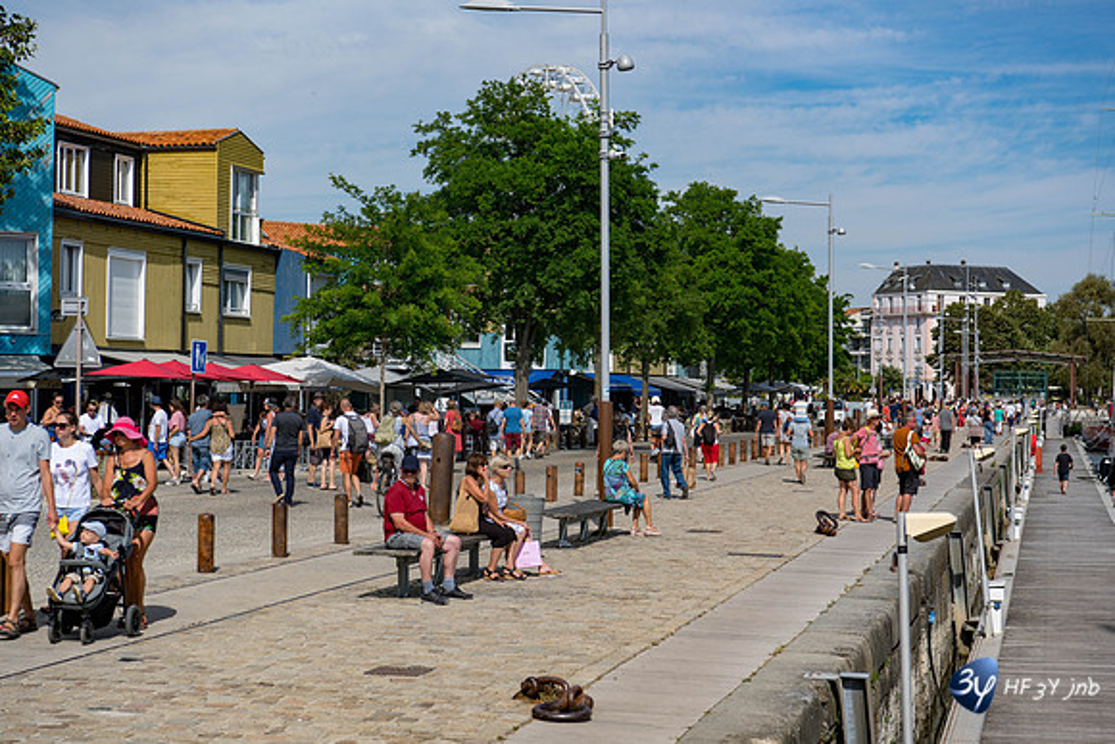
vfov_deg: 19.5
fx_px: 2168
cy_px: 372
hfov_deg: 28.8
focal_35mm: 70
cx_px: 558
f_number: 6.3
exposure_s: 1/640
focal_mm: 70
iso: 64
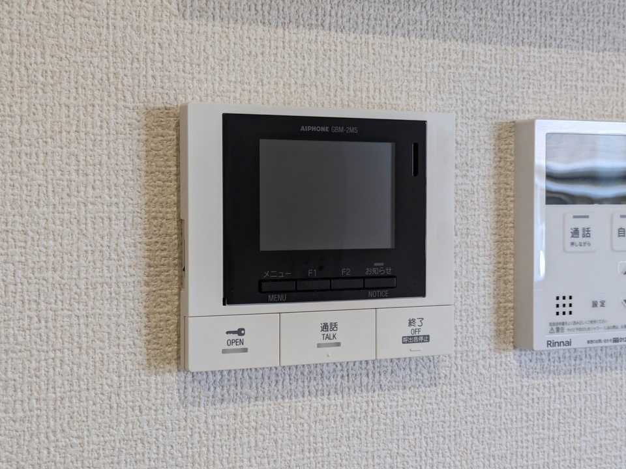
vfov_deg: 28.6
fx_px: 922
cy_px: 234
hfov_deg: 37.5
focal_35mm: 51
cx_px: 313
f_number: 1.89
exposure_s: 1/120
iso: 139
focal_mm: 5.43
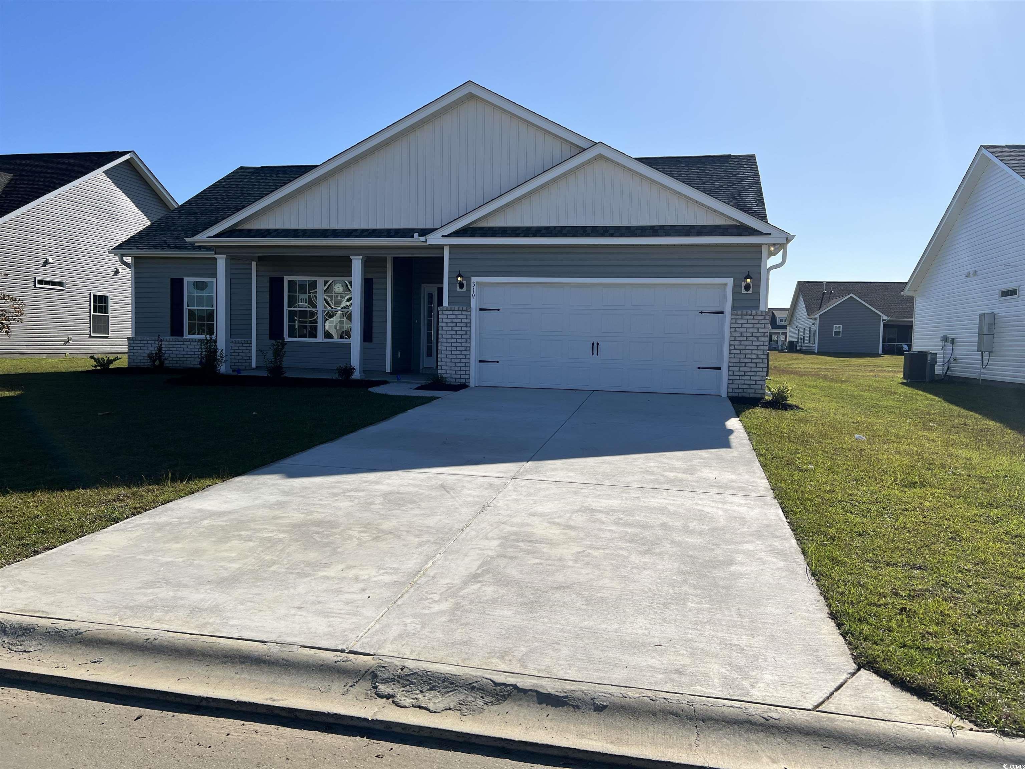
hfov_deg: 67.3
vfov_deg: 53.1
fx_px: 770
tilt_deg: -3.1
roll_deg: -1.7
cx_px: 512
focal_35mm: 26
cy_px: 384
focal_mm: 5.7
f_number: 1.5
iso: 50
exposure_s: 1/5882
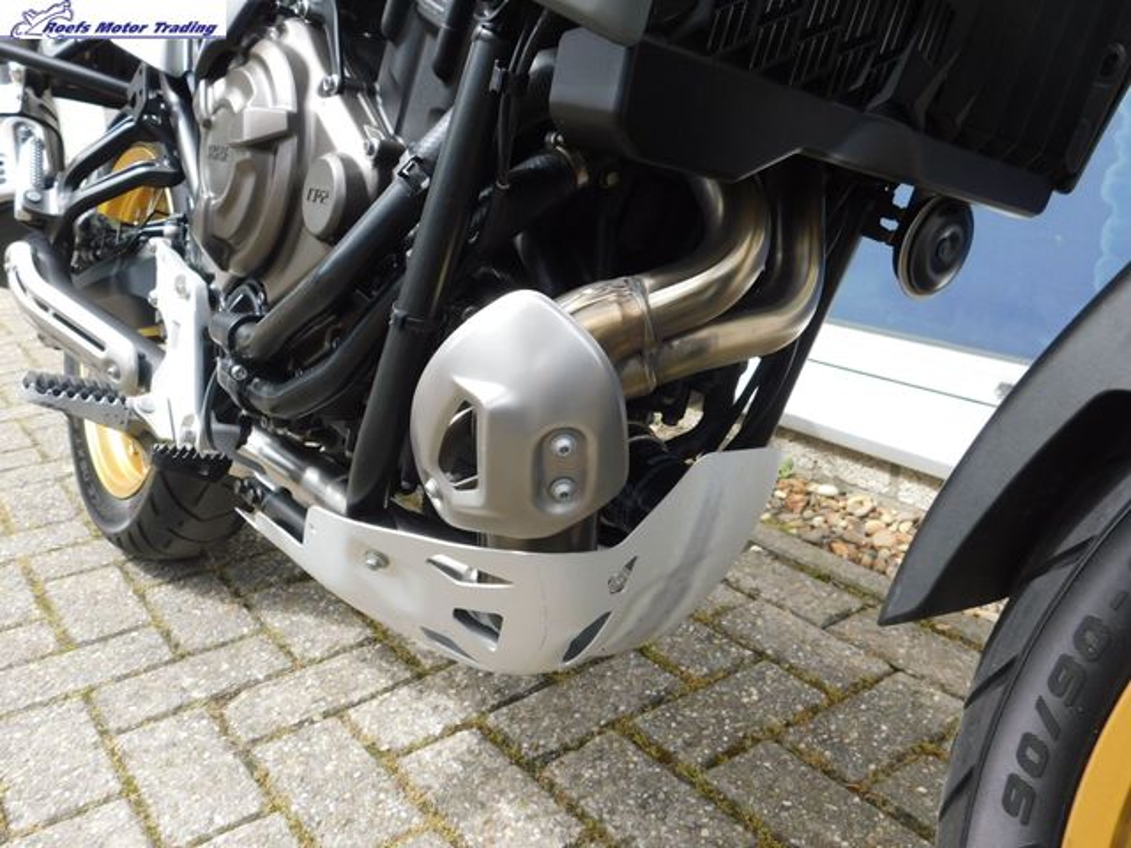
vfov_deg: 46.8
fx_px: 980
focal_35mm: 30
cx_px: 566
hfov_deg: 60.0
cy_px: 424
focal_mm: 5.3
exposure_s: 1/250
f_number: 3.2
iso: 125
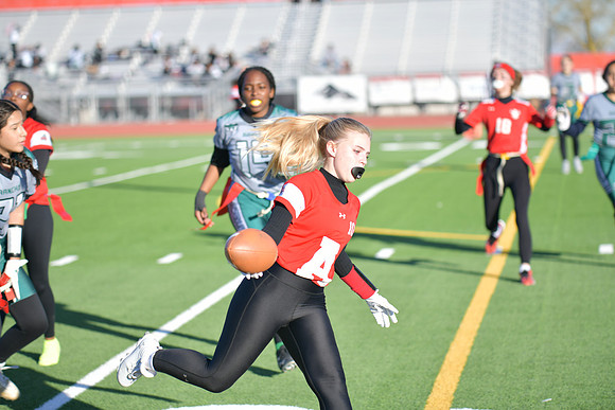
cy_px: 205
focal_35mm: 120
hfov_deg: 17.1
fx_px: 2050
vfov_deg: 11.4
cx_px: 308
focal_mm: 120
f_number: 2.8
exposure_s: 1/800
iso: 64
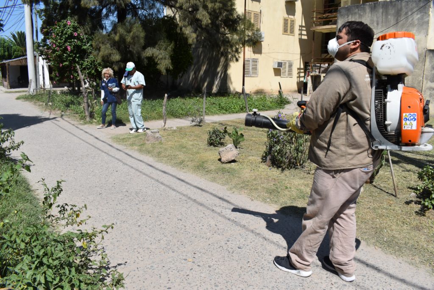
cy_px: 145
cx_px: 217
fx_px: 326
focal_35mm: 27
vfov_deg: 47.9
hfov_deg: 67.4
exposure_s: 1/400
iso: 200
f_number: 10
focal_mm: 18
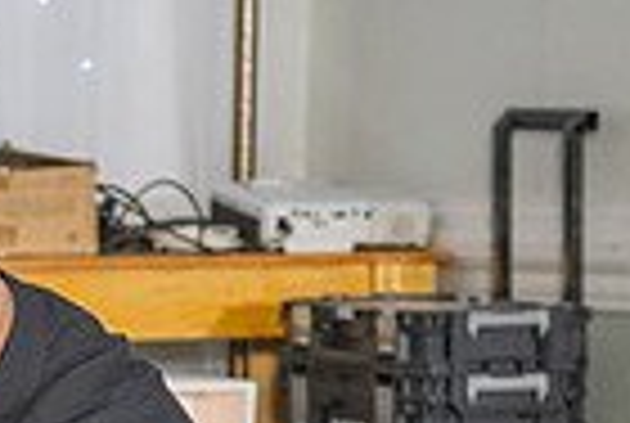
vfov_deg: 4.0
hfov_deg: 5.9
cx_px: -770
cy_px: 982
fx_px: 5928
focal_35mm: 338
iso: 500
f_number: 3.5
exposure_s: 1/200
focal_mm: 44
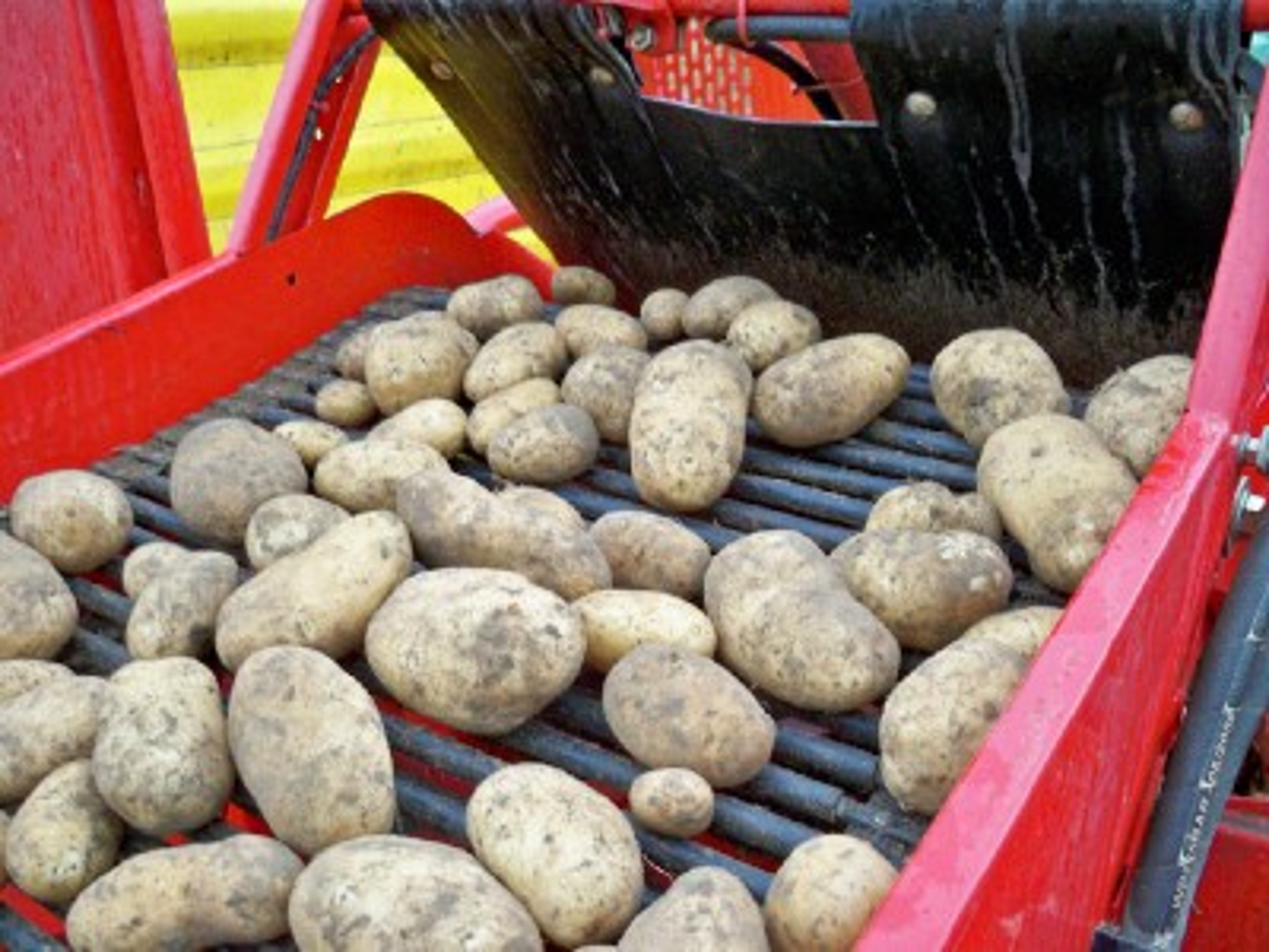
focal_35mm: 35
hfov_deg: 52.6
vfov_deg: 40.7
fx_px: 1283
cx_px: 634
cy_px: 476
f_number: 3.1
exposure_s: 1/60
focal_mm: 6.3
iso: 160
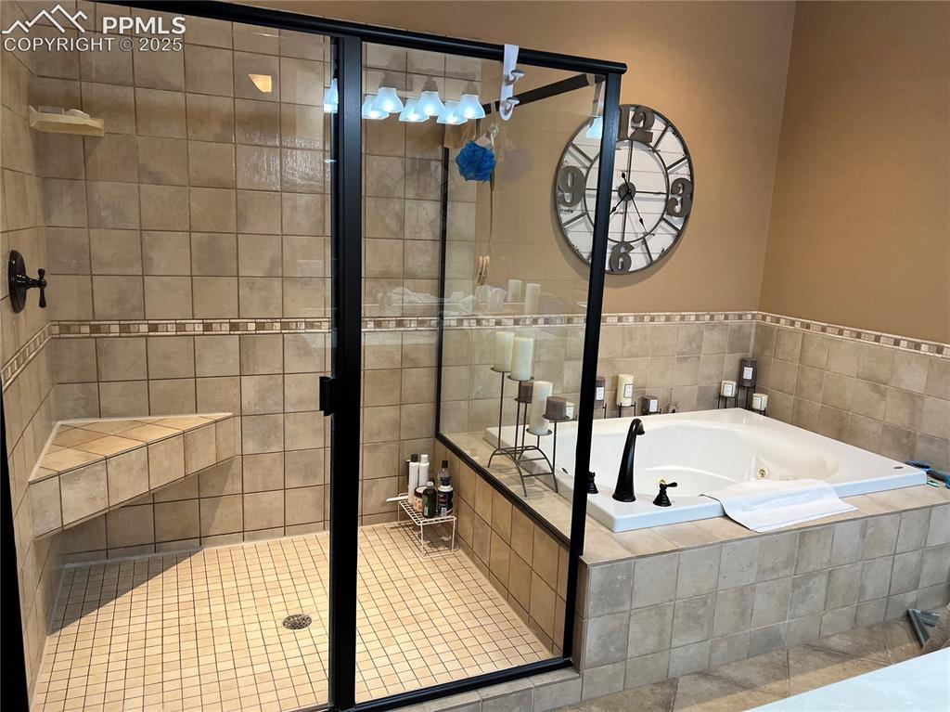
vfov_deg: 53.0
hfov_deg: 67.3
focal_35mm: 26
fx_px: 713
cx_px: 475
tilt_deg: -10.6
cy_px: 356
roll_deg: -2.5
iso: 125
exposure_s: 1/120
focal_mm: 5.7
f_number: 1.5
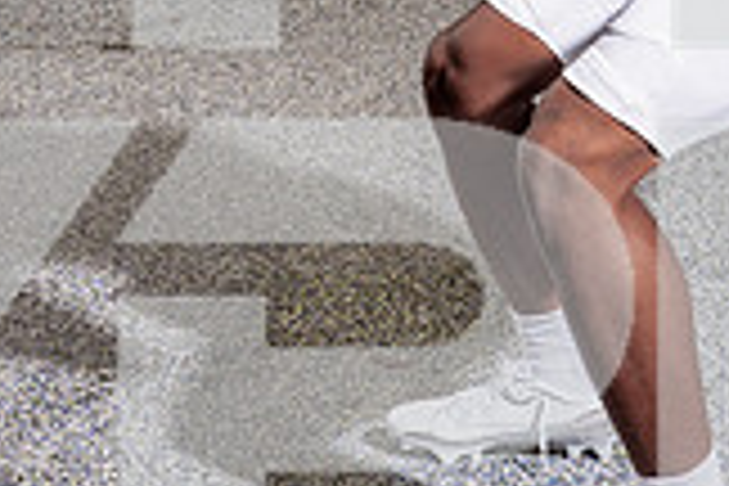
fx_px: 2511
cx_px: 29
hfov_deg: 16.2
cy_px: -225
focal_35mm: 124
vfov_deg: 10.7
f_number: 5.6
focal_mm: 28
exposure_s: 1/250
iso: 320
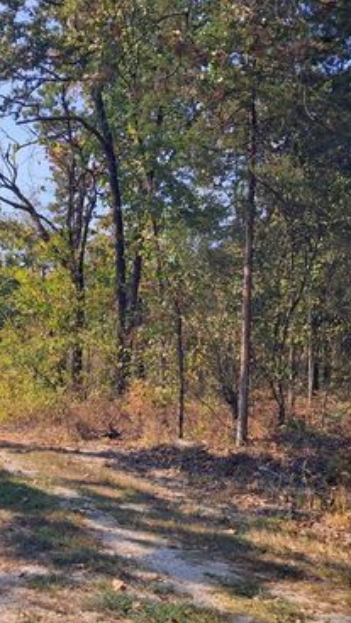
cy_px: 309
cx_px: -25
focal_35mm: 40
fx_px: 662
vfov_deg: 50.5
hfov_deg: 27.4
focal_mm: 4
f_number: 1.8
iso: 20
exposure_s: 1/796
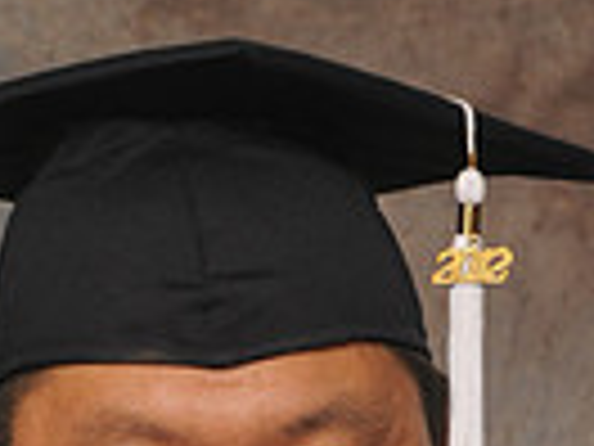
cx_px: 205
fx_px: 7619
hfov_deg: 4.5
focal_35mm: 444
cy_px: 910
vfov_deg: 3.3
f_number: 5.6
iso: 200
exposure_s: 1/60
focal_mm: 70
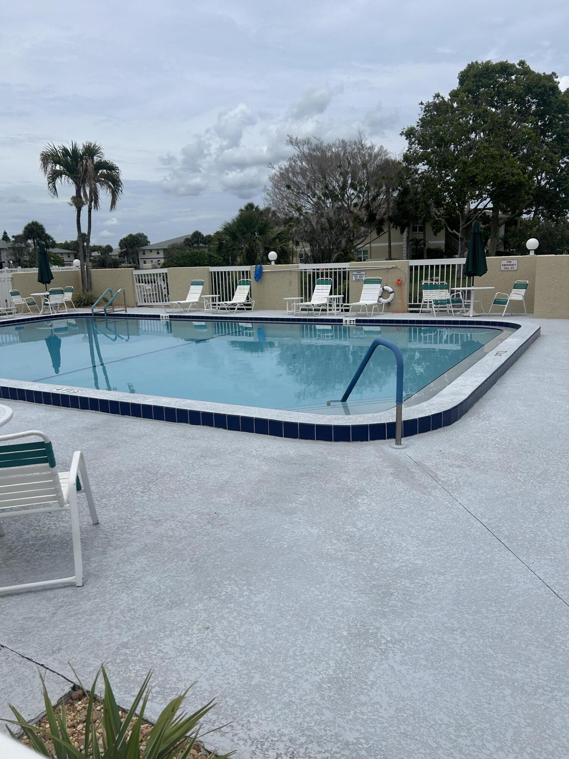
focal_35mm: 26
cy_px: 380
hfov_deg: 53.1
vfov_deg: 67.3
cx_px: 284
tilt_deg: -12.4
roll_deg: +2.0
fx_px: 570
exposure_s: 1/10309
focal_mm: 5.7
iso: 50
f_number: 1.5
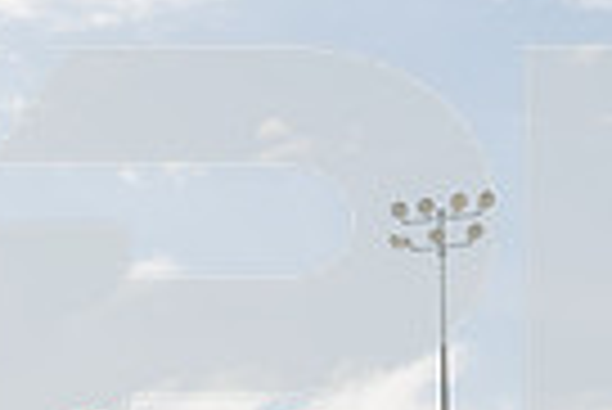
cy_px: 831
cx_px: -90
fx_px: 2246
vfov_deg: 9.7
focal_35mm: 132
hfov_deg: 15.1
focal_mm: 31
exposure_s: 1/250
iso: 100
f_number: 8
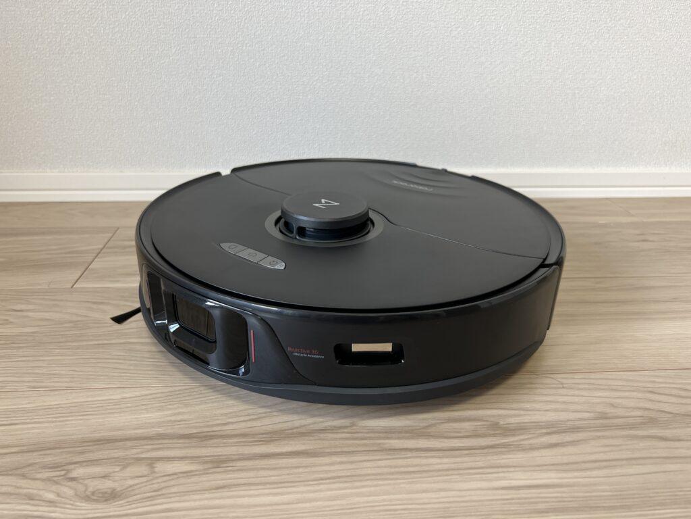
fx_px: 519
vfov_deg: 53.1
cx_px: 346
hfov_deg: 67.3
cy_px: 260
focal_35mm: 26
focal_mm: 5.7
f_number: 1.5
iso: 125
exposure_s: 1/100
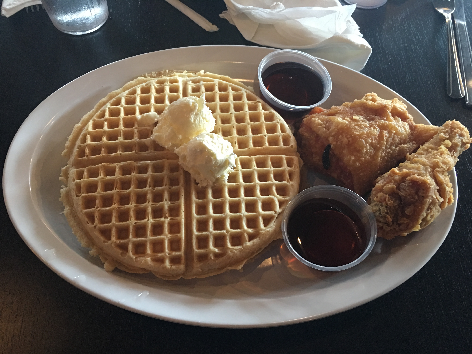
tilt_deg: -59.7
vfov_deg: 48.2
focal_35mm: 29
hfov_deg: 61.7
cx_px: 236
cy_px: 177
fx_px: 395
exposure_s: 1/15
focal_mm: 4.15
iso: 100
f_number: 2.2
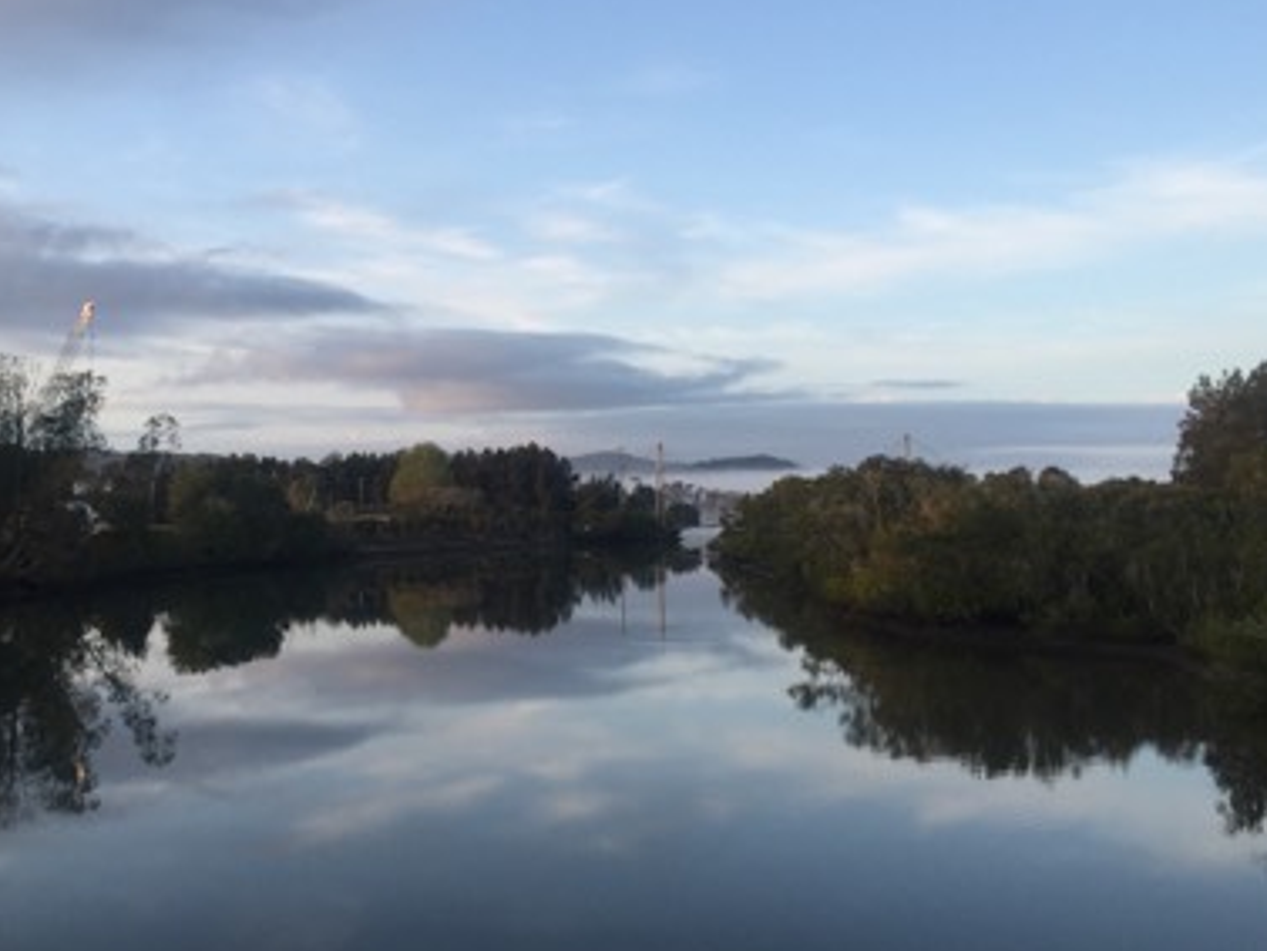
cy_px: 413
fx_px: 1465
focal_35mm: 40
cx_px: 518
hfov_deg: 46.6
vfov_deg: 35.9
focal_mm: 4.15
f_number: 2.2
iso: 32
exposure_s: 1/347
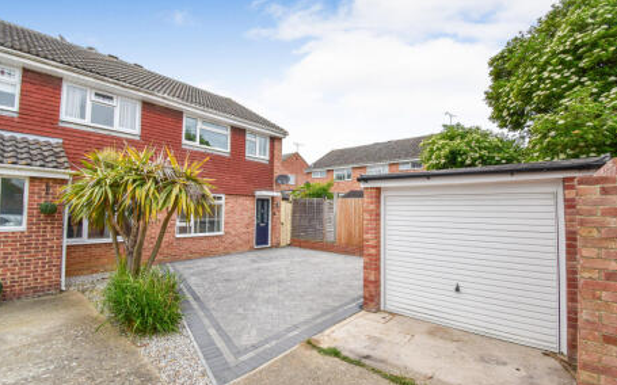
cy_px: 192
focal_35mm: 16
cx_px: 298
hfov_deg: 97.8
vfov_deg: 71.2
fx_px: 269
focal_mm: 10
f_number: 11
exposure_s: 1/500
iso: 400
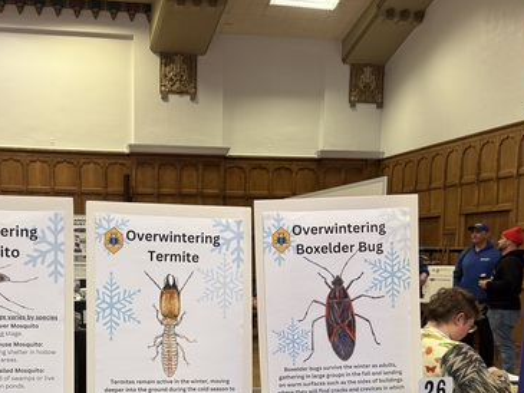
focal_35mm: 45
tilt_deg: -6.7
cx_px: 163
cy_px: 343
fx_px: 681
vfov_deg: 30.9
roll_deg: +0.5
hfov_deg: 41.4
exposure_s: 1/60
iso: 160
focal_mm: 6.76
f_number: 1.78
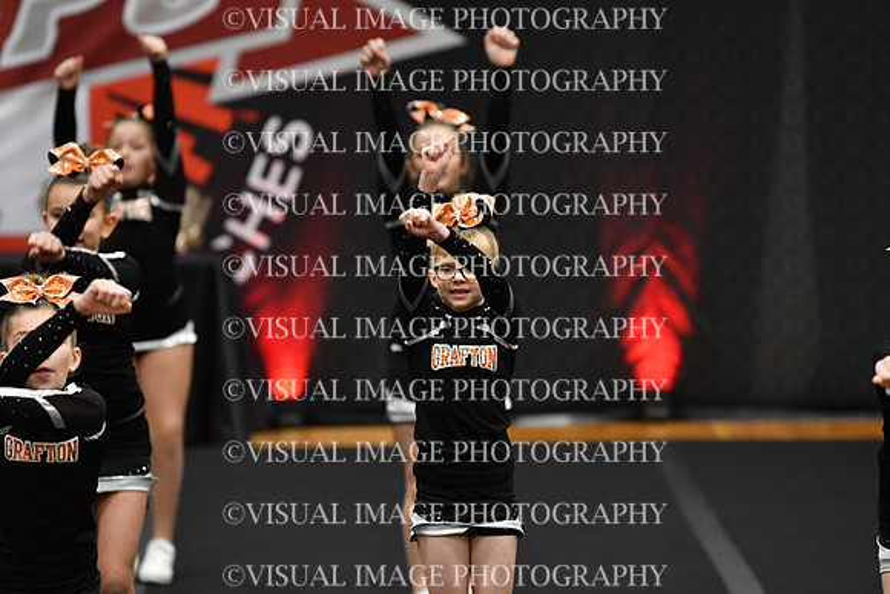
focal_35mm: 255
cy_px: 297
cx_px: 445
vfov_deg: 5.4
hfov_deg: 8.1
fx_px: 6305
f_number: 2.8
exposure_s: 1/800
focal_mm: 170
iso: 4000
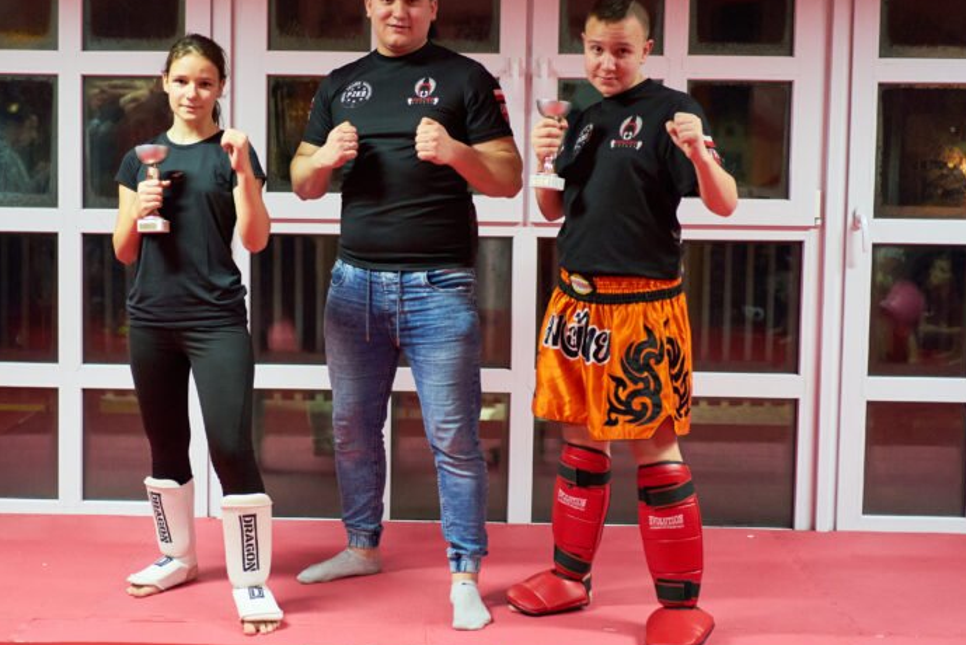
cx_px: 400
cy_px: 267
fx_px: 1396
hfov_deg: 38.1
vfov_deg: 26.0
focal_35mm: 52
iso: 2000
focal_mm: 35
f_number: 1.8
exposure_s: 1/125
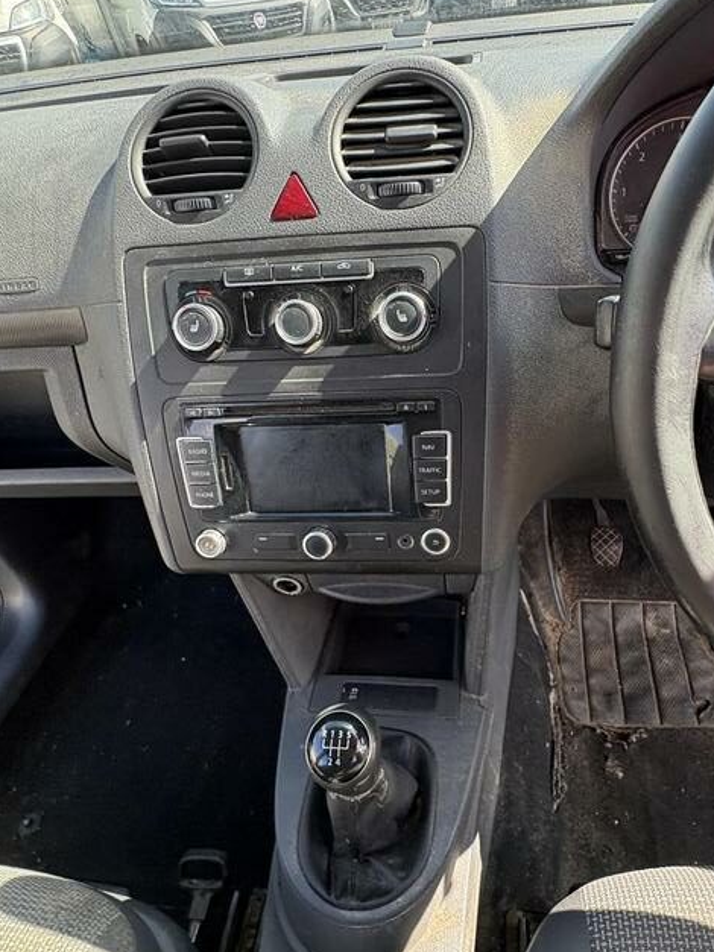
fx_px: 550
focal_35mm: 20
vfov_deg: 81.8
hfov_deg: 65.3
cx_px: 433
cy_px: 475
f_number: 2.2
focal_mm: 2.22
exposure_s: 1/140
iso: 125
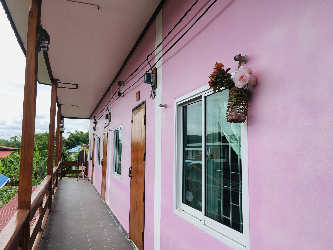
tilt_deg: +5.4
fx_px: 279
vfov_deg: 48.2
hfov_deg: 61.7
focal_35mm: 29
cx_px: 166
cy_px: 125
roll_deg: -1.2
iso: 25
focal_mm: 4.15
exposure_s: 1/769
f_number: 2.2
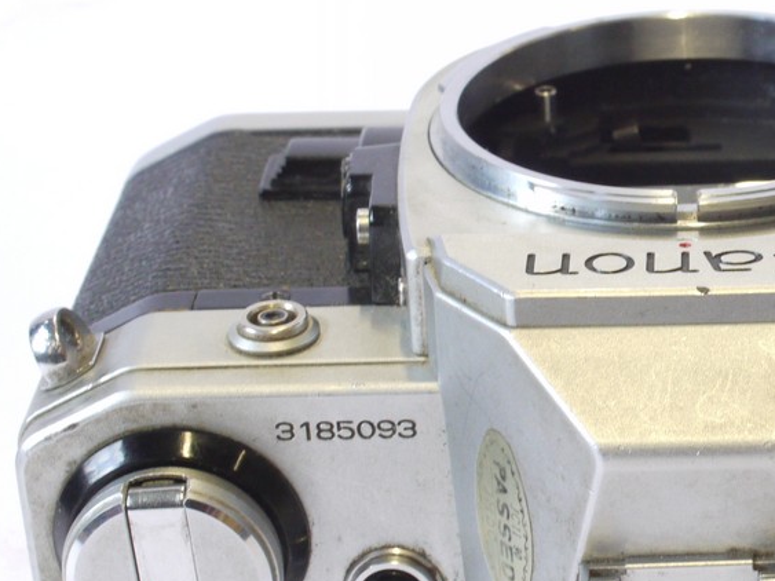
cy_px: 337
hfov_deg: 15.2
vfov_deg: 11.6
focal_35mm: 128
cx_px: 764
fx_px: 2865
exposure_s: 1/25
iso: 800
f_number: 11
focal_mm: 30
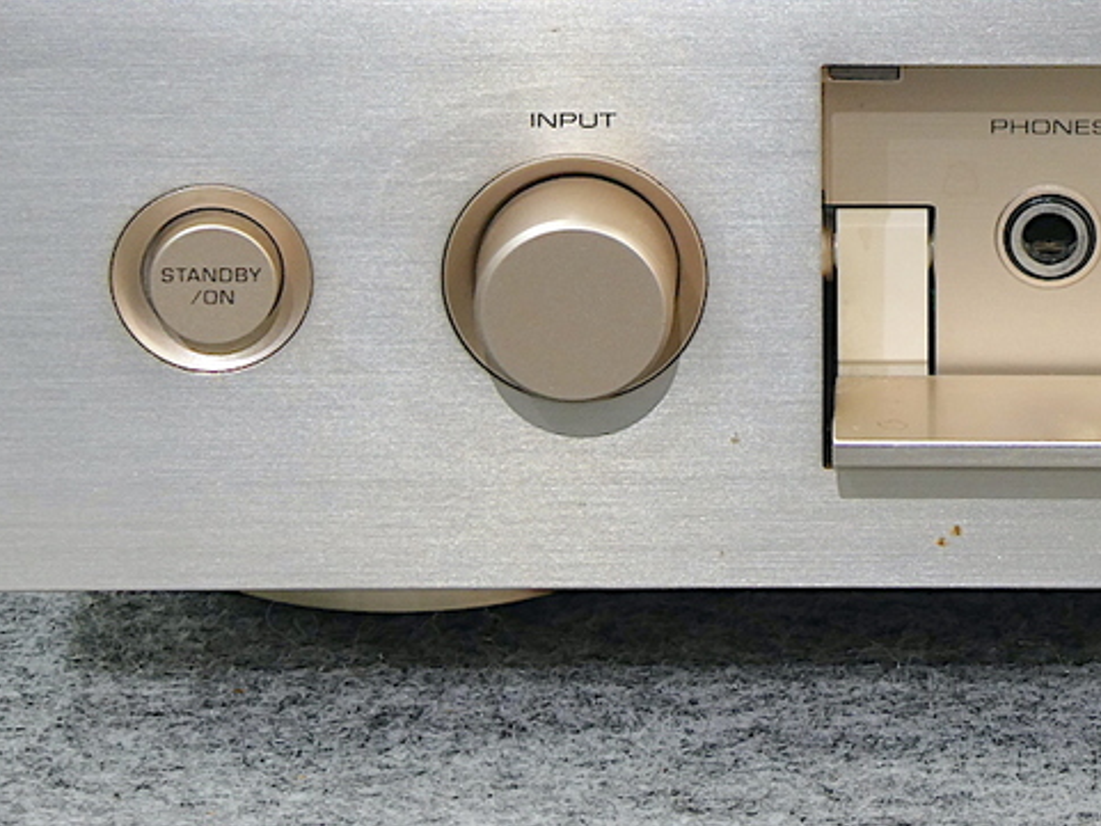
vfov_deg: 4.3
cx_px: 849
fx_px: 10912
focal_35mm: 343
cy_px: 112
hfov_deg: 5.8
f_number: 5.6
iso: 100
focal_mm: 30.9
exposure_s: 1/4
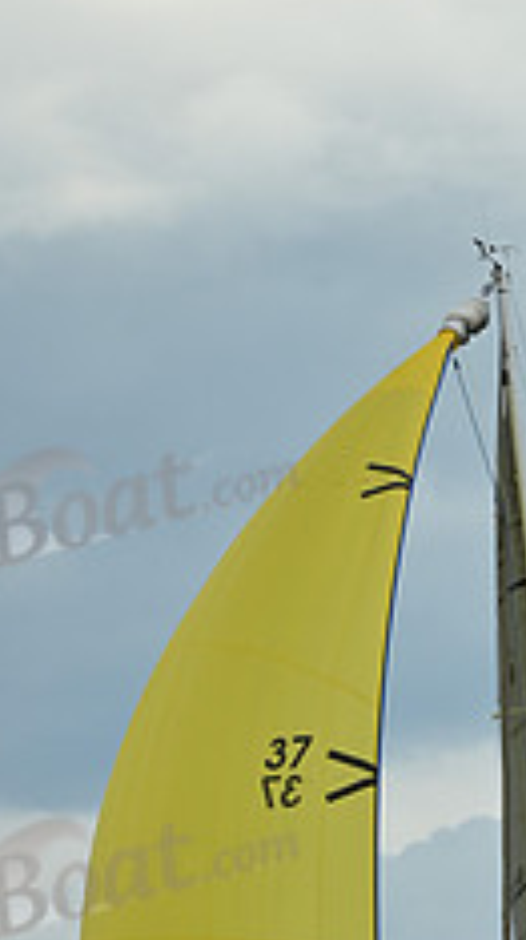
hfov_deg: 3.2
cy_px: 1056
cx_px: 508
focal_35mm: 377
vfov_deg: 5.7
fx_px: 9382
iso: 250
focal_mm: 145
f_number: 10
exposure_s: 1/800
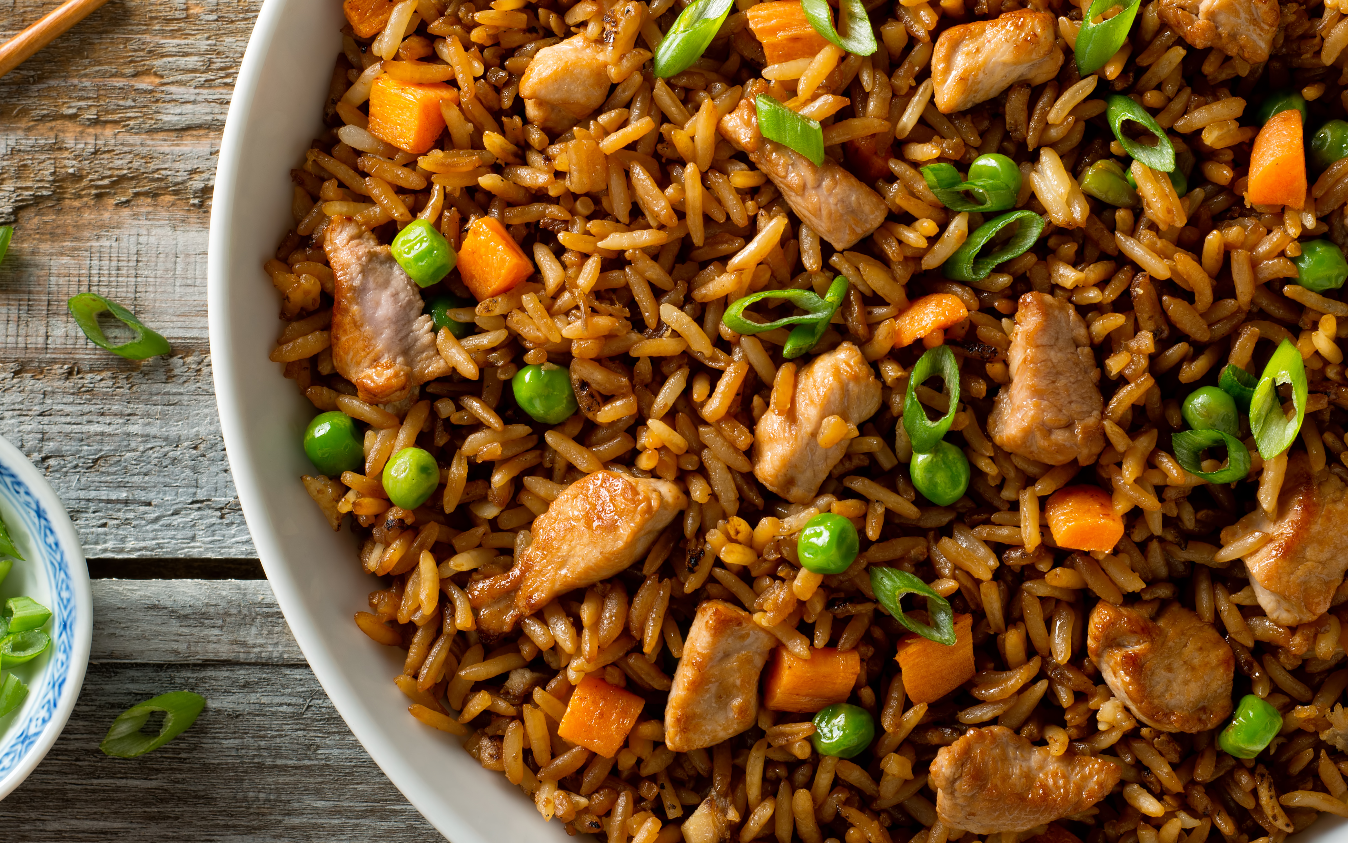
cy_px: 291
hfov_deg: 21.6
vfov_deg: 13.6
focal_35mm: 96
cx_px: 724
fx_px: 3527
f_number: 11
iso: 100
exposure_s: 1/160
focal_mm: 50
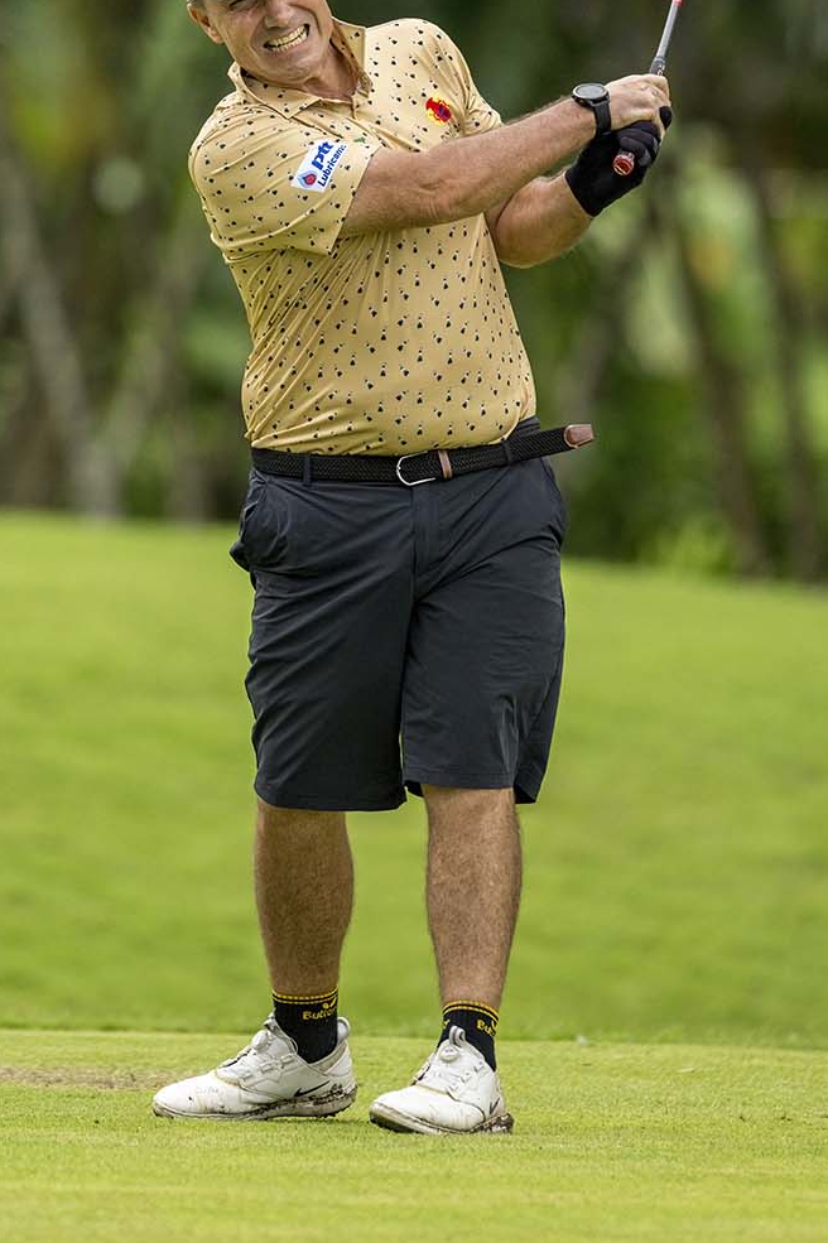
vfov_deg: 3.5
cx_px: 257
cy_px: 521
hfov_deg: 2.3
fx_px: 20195
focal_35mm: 585
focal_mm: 400
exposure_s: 1/4000
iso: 2000
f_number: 3.5
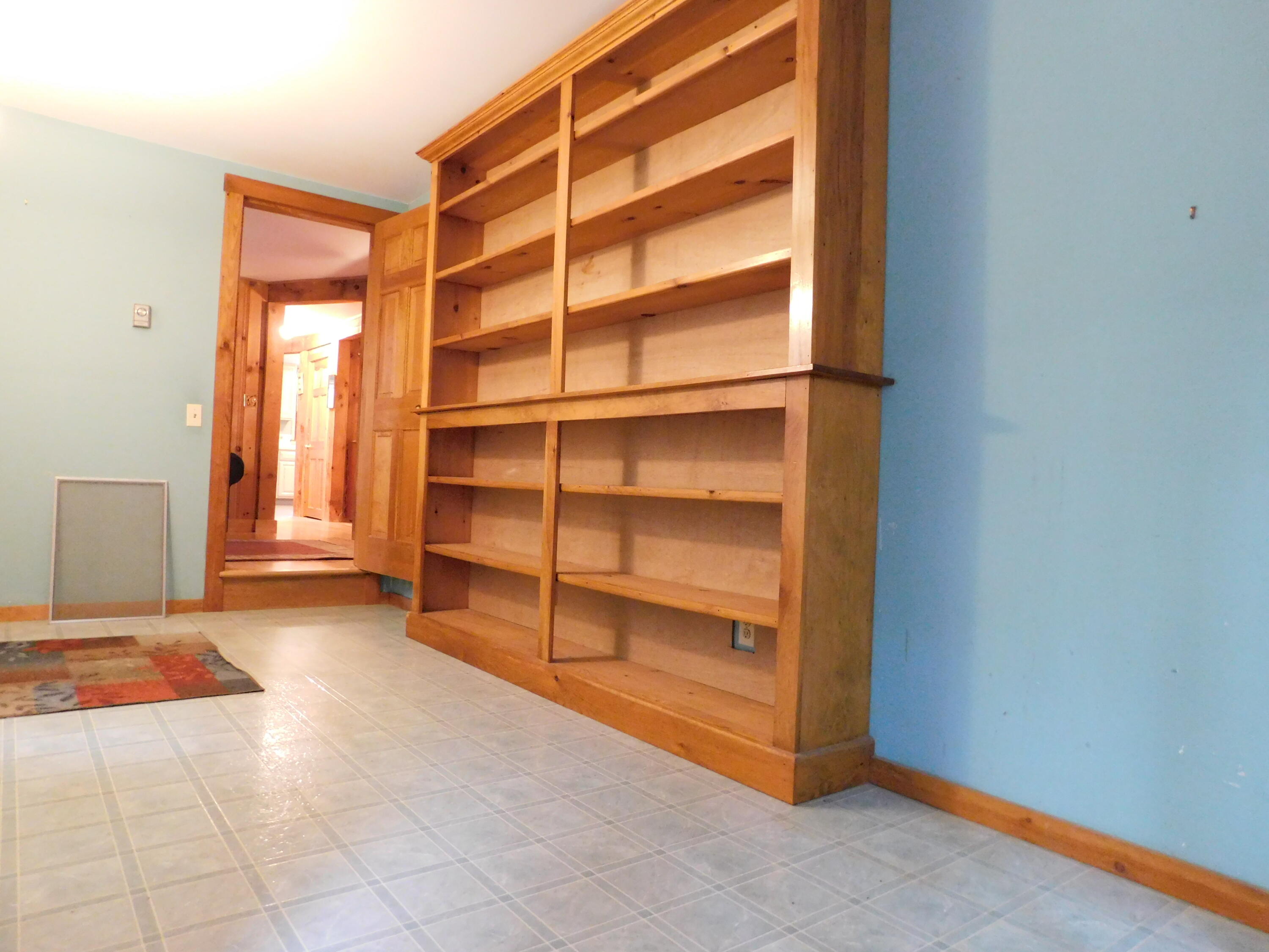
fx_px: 843
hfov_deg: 73.9
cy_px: 476
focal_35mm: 23
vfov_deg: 58.9
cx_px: 634
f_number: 3
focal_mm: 4
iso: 800
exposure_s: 1/8
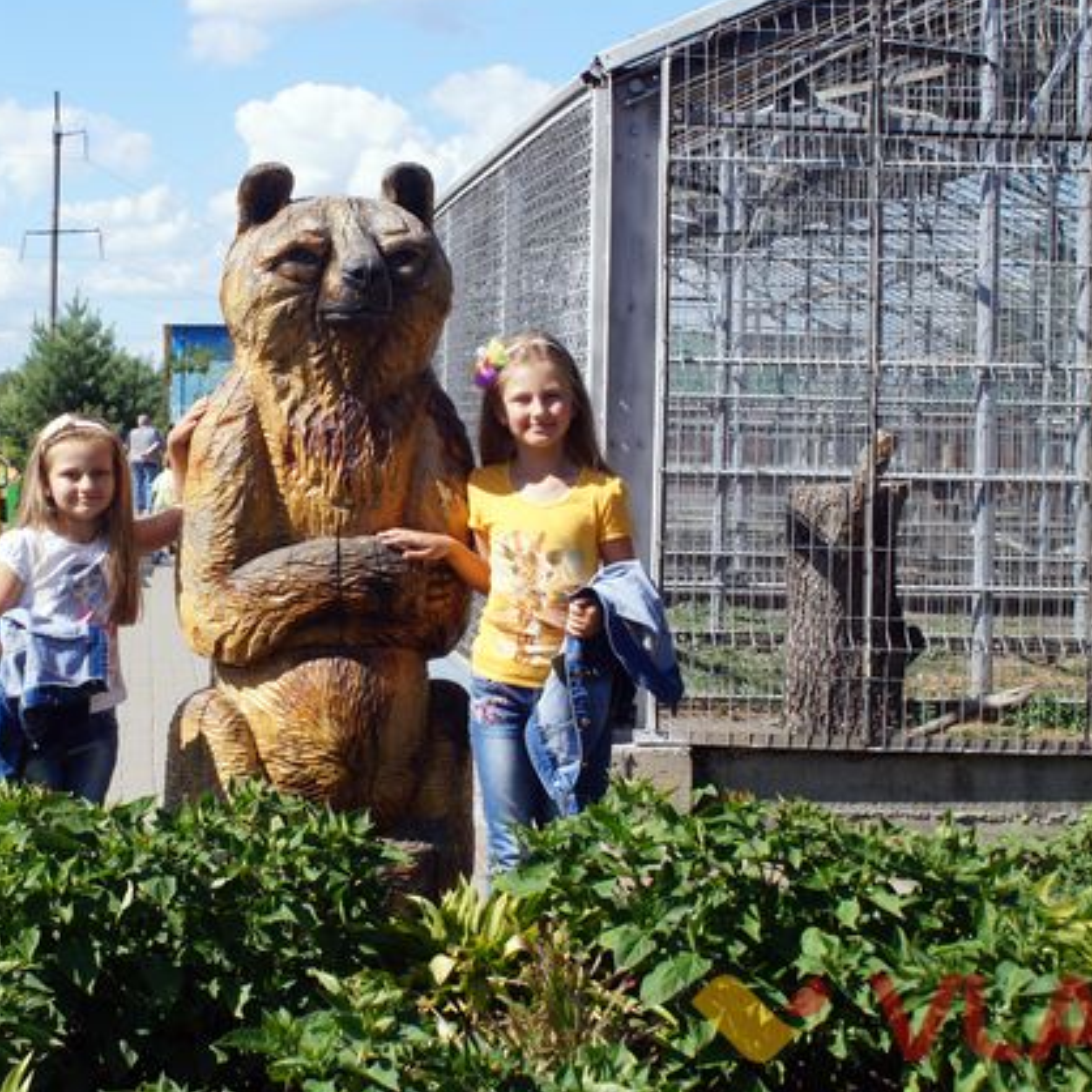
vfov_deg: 23.1
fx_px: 2666
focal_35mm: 75
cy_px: 490
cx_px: 272
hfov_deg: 22.9
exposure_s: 1/100
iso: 100
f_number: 11
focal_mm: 35
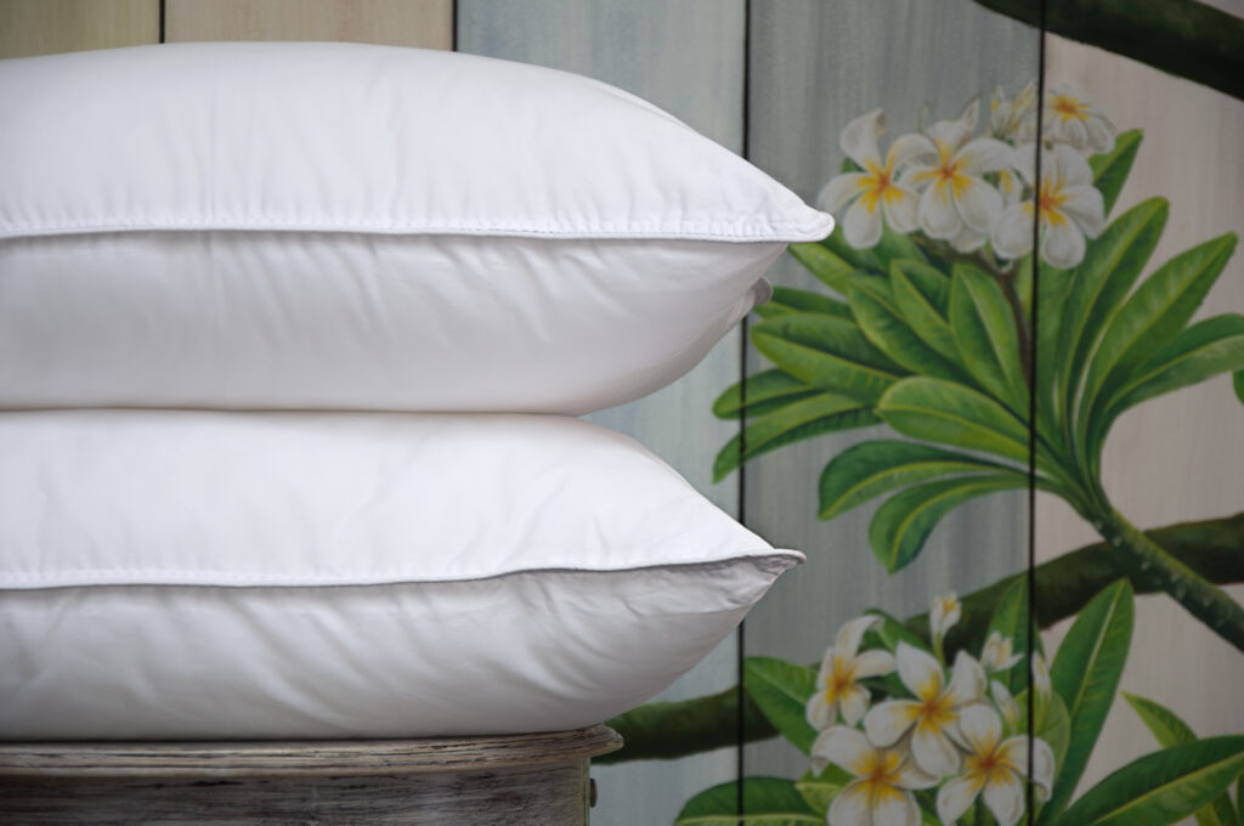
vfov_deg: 10.7
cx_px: 622
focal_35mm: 128
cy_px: 413
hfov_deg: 16.1
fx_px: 4400
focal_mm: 85
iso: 100
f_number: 5.6
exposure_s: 1/13
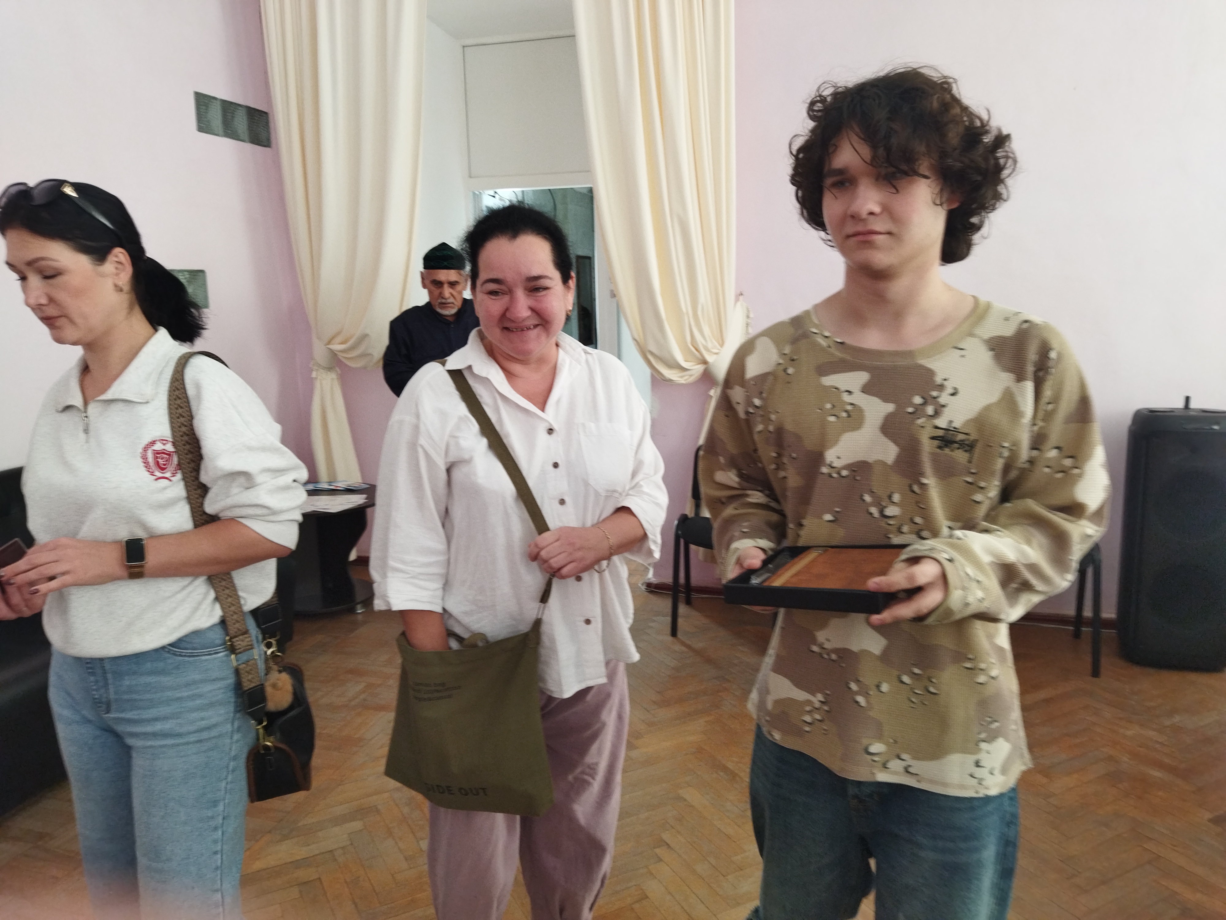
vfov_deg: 51.4
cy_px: 460
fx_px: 956
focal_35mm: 27
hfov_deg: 65.3
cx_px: 613
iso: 166
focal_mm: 4.71
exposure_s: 1/100
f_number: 1.79
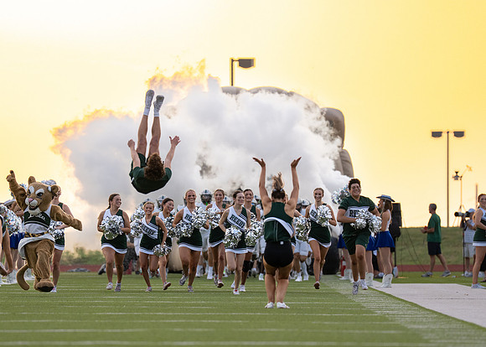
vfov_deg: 4.7
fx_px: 4223
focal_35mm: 306
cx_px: 235
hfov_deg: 6.6
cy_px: 216
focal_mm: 200
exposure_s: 1/2500
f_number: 2.8
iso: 640
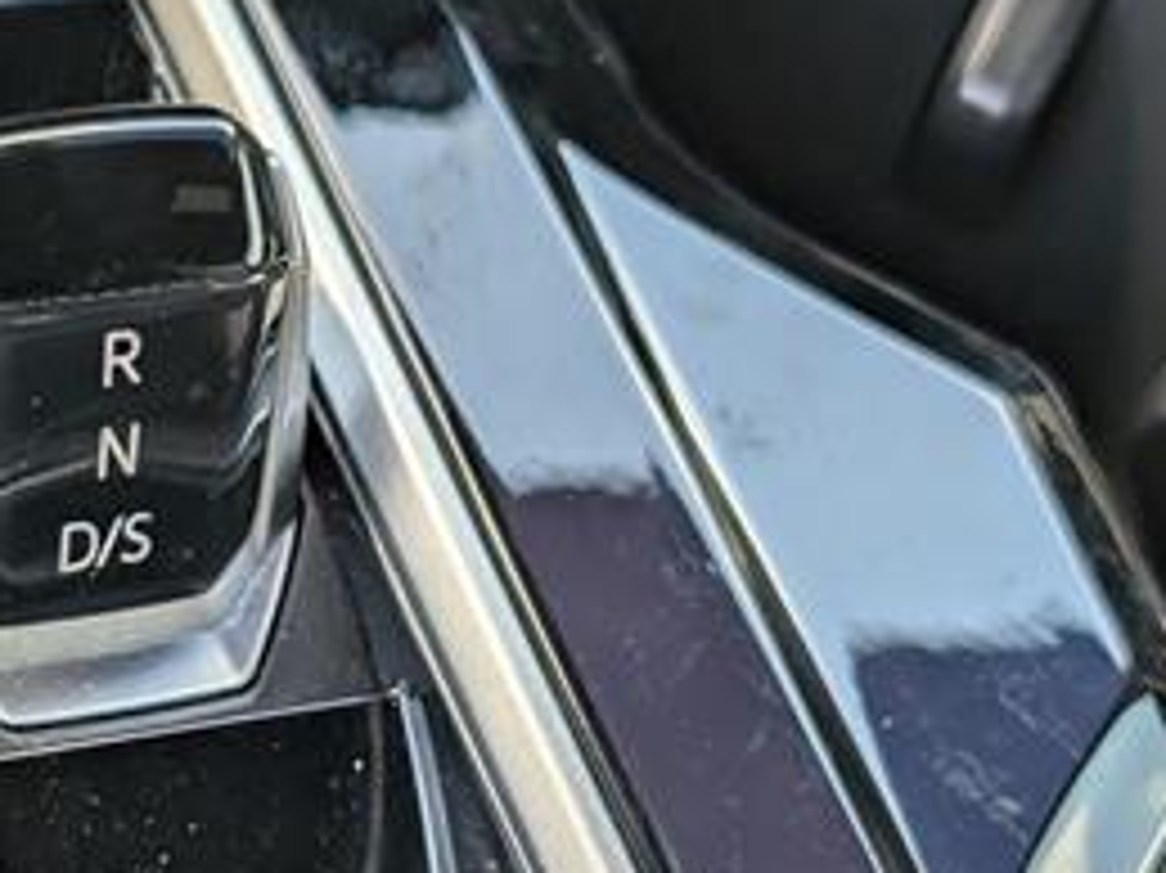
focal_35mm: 121
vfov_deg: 12.1
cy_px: 896
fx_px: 4074
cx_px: 207
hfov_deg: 16.2
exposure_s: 1/400
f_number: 1.68
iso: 202
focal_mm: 6.9
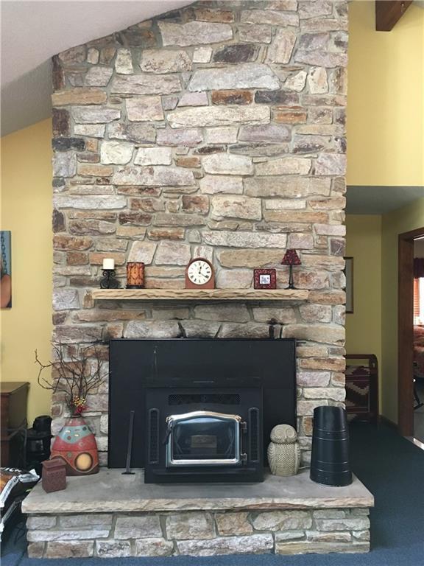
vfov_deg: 61.7
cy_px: 283
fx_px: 474
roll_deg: -0.7
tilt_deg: -0.2
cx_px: 212
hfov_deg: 48.2
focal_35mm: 29
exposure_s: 1/24
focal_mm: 4.15
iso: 200
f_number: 2.2
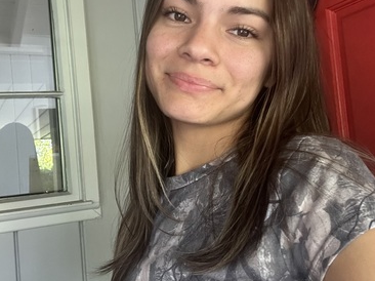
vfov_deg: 35.1
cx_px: 184
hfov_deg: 45.8
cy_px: 129
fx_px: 444
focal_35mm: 41
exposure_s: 1/60
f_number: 1.9
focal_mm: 2.69
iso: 160
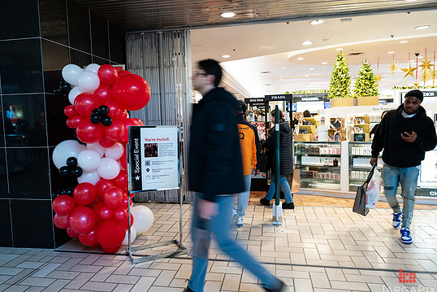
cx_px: 211
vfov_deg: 48.0
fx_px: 328
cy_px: 148
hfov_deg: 67.4
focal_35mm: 27
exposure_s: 1/25
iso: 125
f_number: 3.2
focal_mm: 24
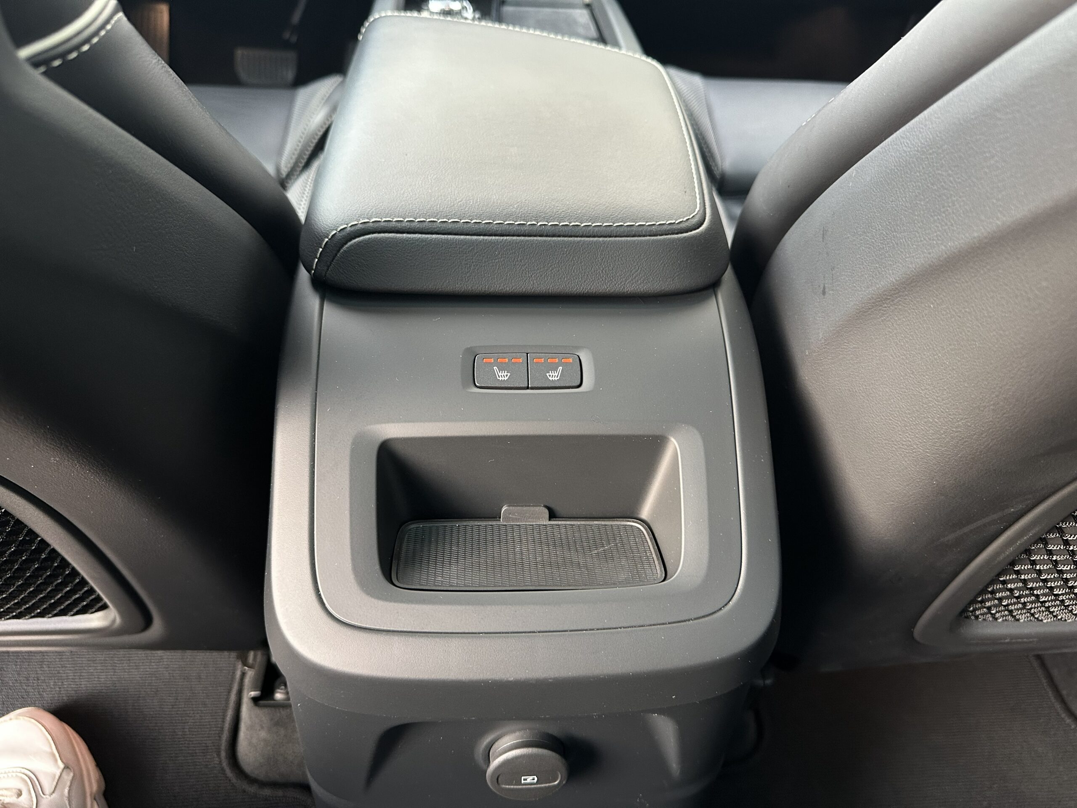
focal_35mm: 24
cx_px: 538
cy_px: 404
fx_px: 747
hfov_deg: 71.6
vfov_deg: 56.8
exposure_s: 1/60
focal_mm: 6.86
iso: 250
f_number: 1.78
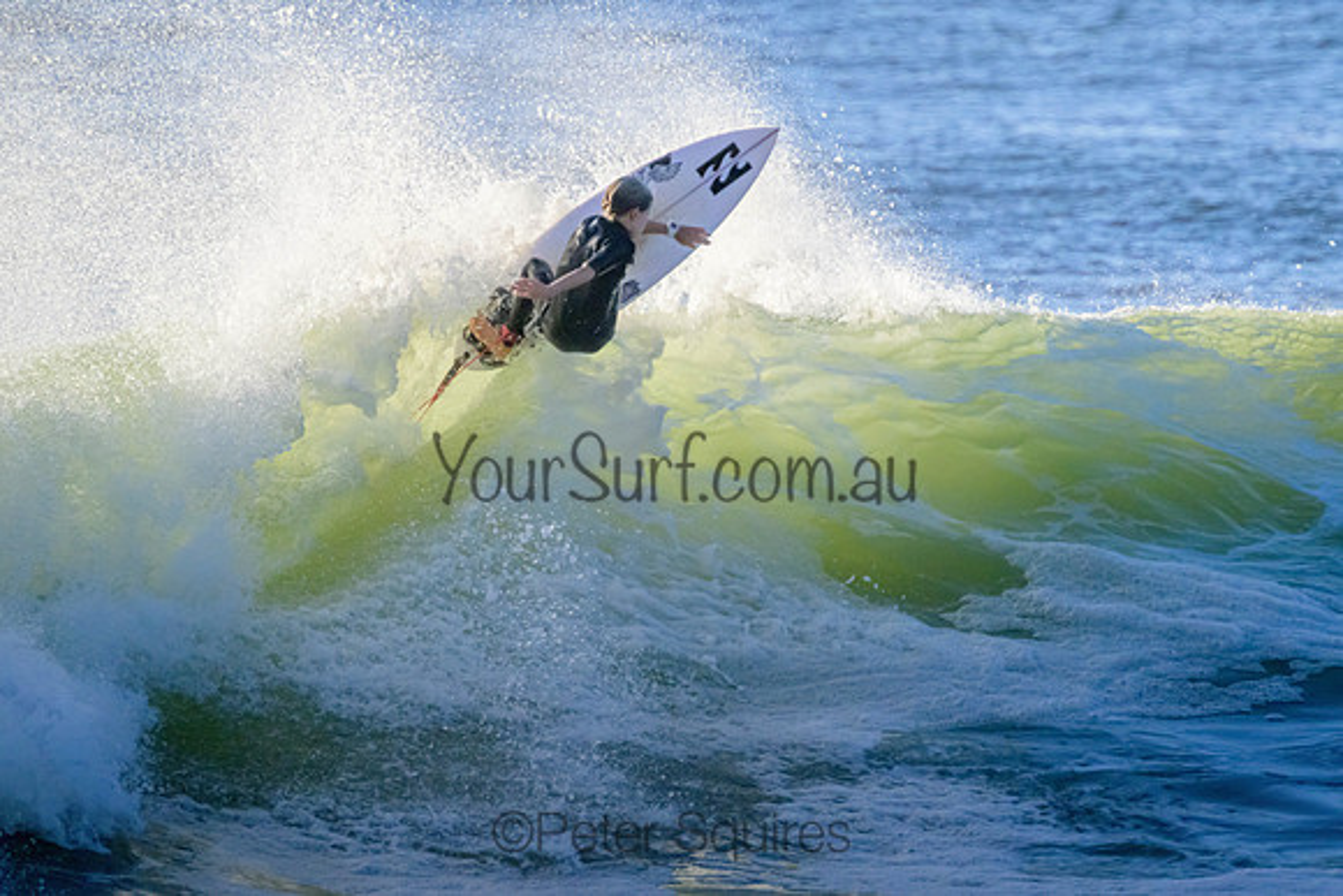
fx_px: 40969
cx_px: 880
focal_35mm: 1098
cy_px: 335
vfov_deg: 1.3
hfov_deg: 1.9
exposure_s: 1/2000
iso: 1600
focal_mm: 800
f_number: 11
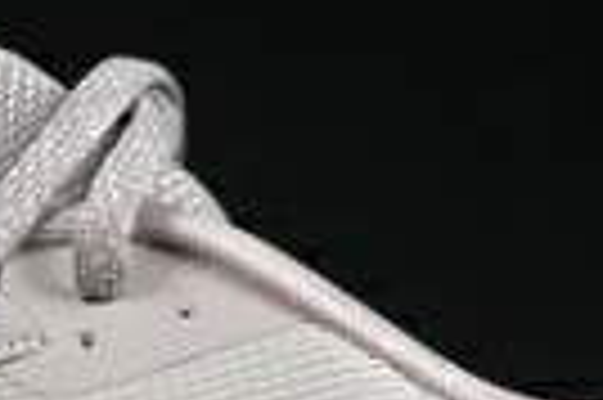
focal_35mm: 409
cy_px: 391
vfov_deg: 3.4
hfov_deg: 5.0
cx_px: -76
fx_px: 6842
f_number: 8
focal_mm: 50
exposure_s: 1/80
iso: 160
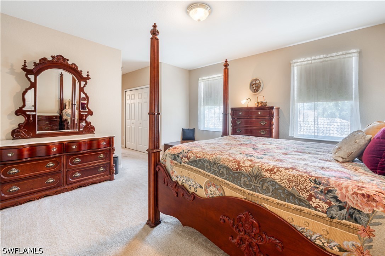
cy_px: 128
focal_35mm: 14
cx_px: 192
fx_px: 150
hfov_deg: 104.3
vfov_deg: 81.1
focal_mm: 14
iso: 125
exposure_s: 1/1.25
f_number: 11
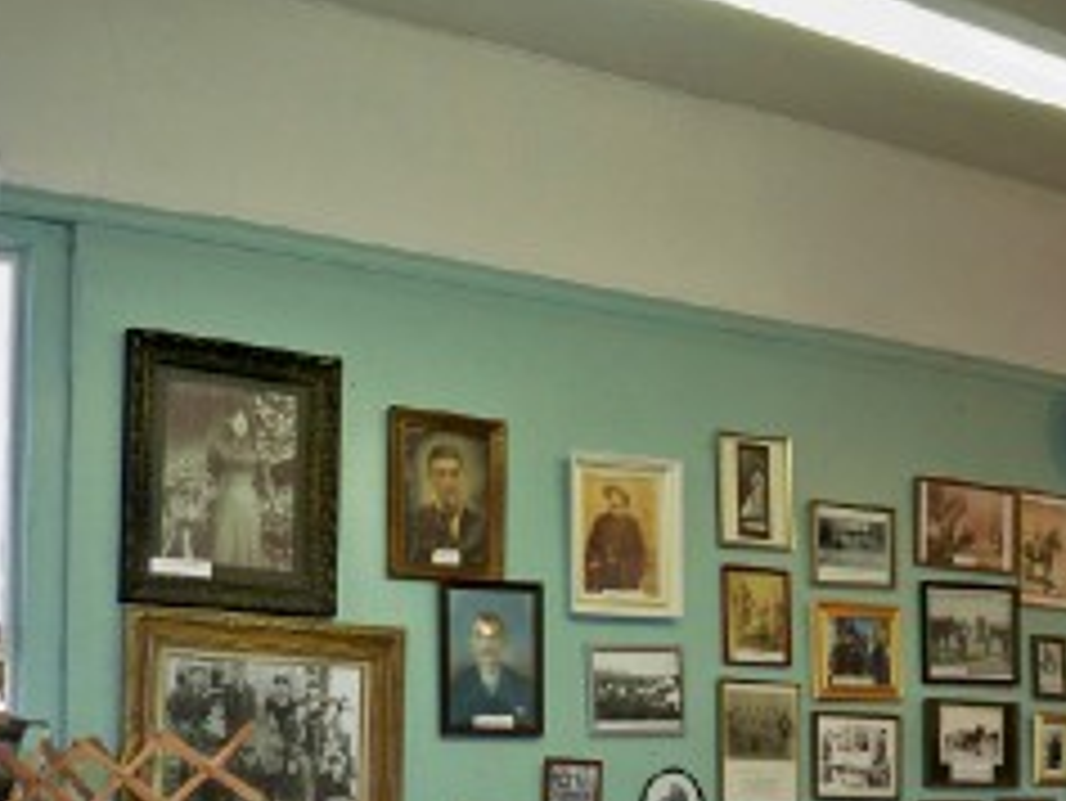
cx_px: 576
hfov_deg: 32.7
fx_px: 1818
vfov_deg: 24.4
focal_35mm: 59
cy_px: 662
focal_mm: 6.3
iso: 200
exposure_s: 1/60
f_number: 3.1
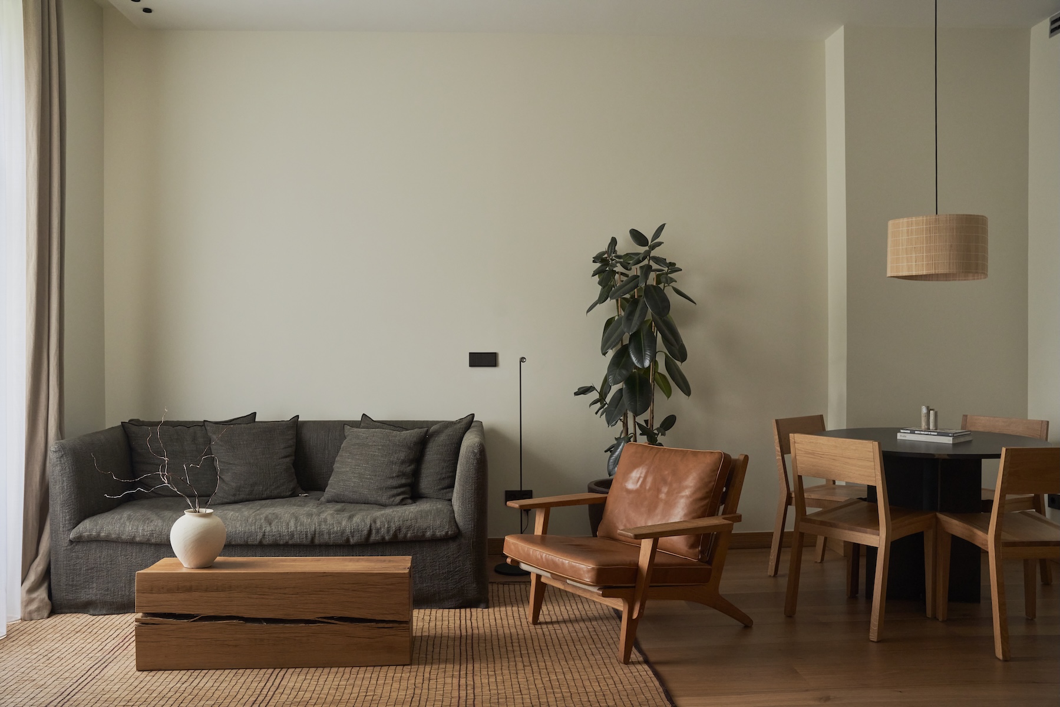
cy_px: 354
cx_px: 530
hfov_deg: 61.8
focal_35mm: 30
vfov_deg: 43.5
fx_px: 886
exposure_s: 1/50
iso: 800
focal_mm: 30.1
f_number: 5.6
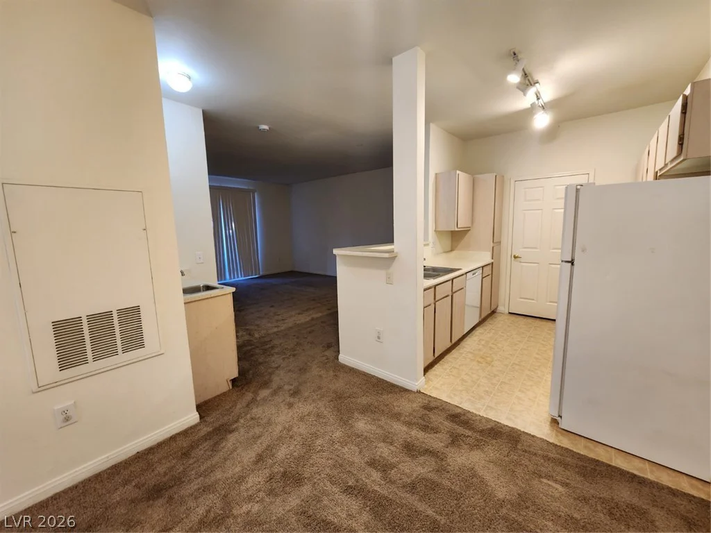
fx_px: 267
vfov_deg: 89.9
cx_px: 356
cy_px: 266
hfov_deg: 106.2
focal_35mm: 13
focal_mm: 2.2
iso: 200
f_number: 2.2
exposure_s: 1/60
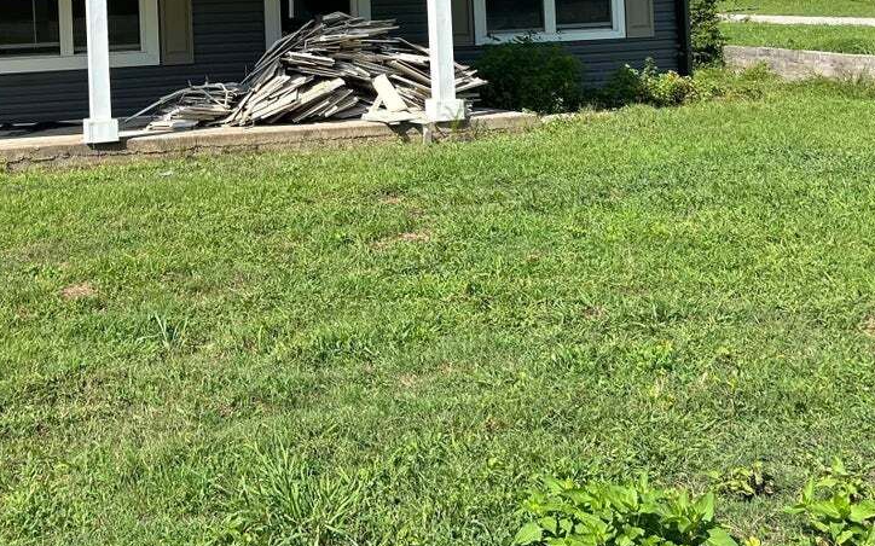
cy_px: -28
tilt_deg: +1.9
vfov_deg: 23.6
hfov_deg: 37.5
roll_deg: +1.9
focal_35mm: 52
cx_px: 178
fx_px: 1240
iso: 50
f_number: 1.5
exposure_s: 1/2404
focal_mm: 5.7
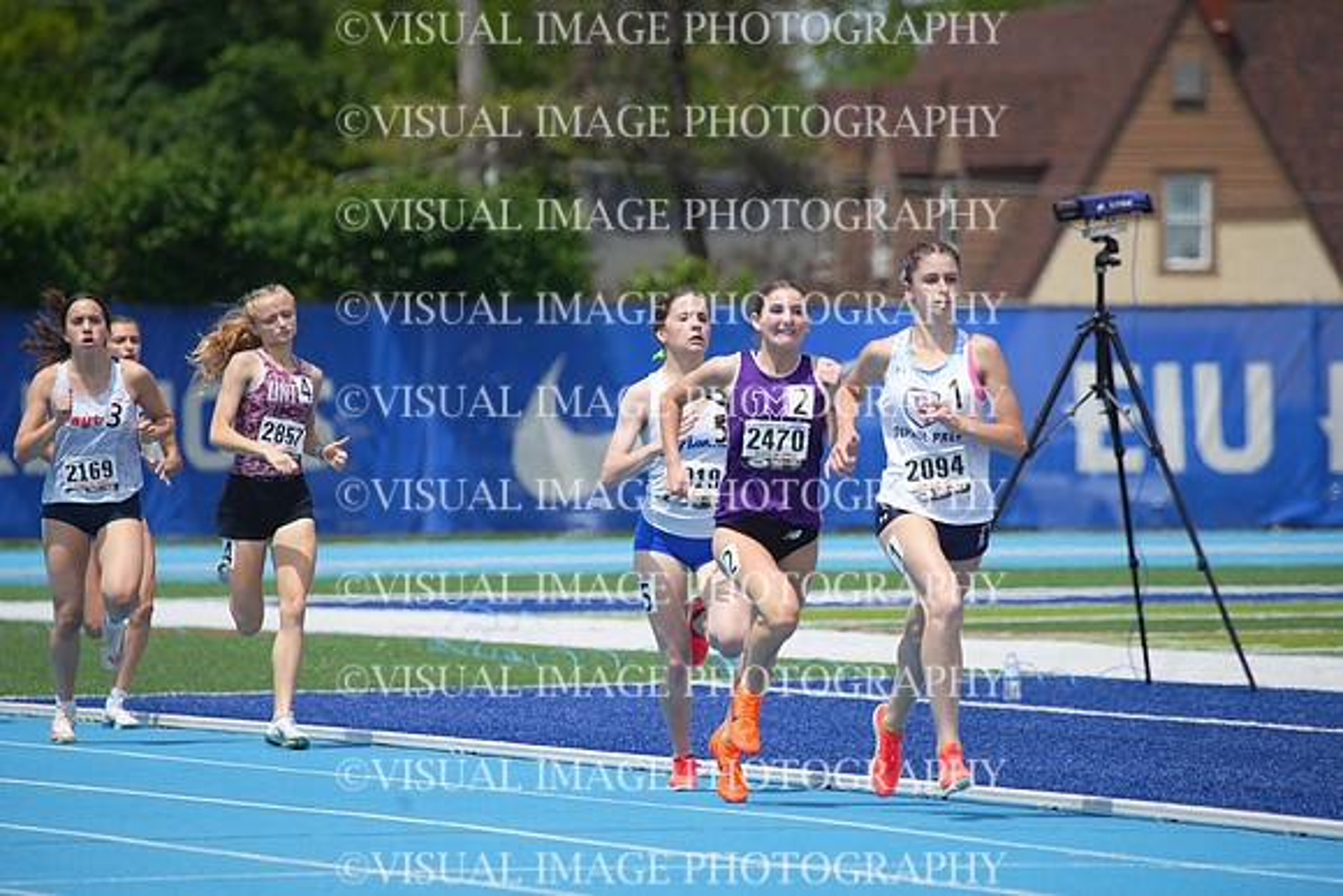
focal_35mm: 365
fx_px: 13619
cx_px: 672
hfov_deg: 5.6
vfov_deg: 3.8
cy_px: 448
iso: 320
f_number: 6.3
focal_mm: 365
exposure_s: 1/1600
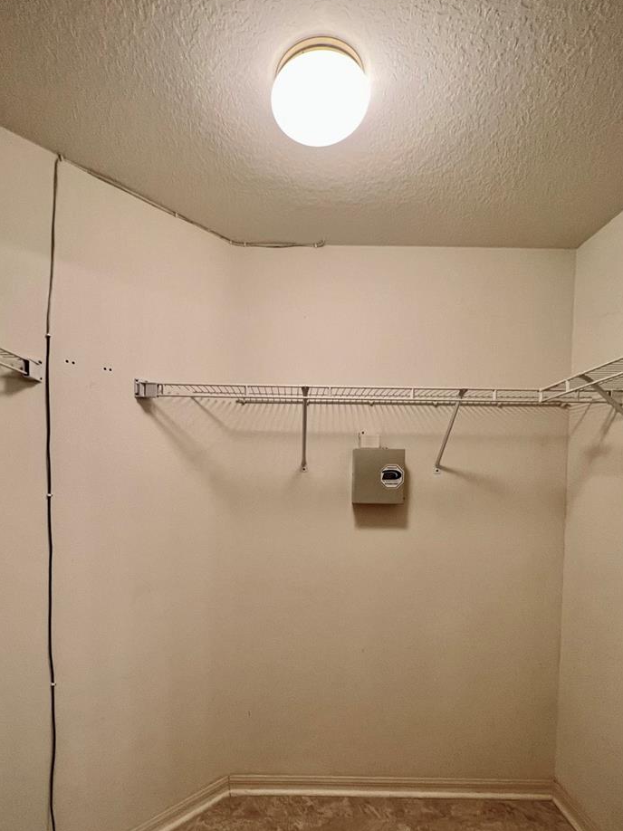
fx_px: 408
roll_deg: -0.8
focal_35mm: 17
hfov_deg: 74.6
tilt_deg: -1.2
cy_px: 501
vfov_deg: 89.8
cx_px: 290
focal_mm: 1.57
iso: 250
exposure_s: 1/120
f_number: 1.8
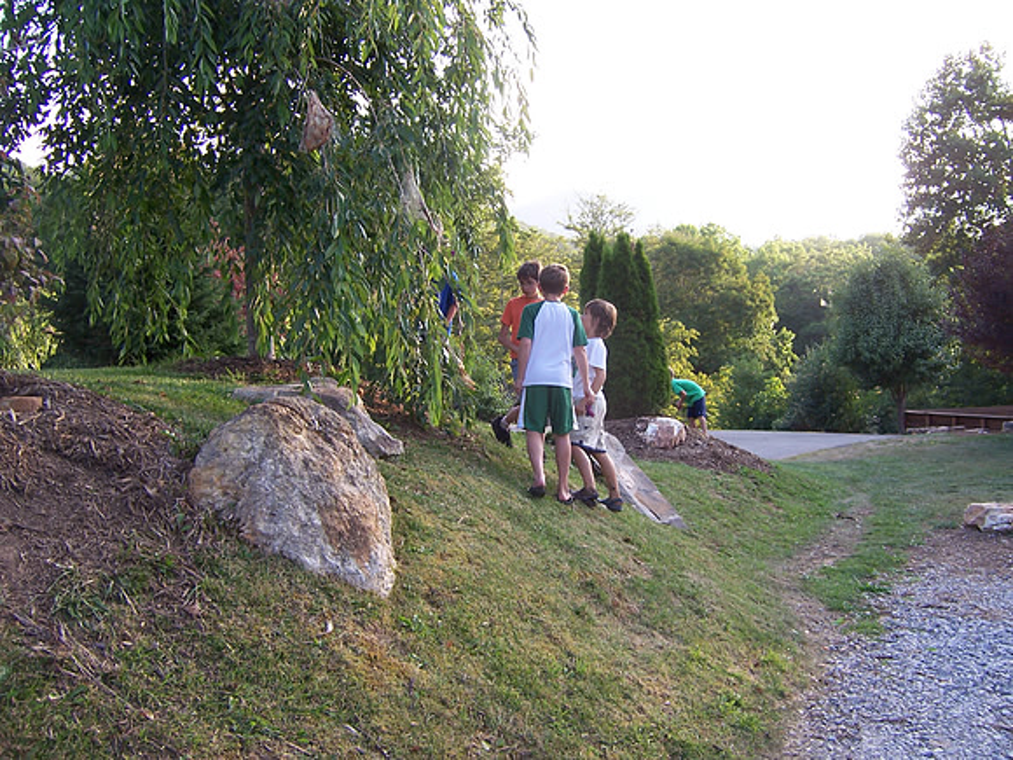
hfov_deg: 55.4
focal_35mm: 33
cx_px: 506
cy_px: 380
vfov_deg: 42.9
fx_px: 966
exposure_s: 1/60
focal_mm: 5.5
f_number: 3.4
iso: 80
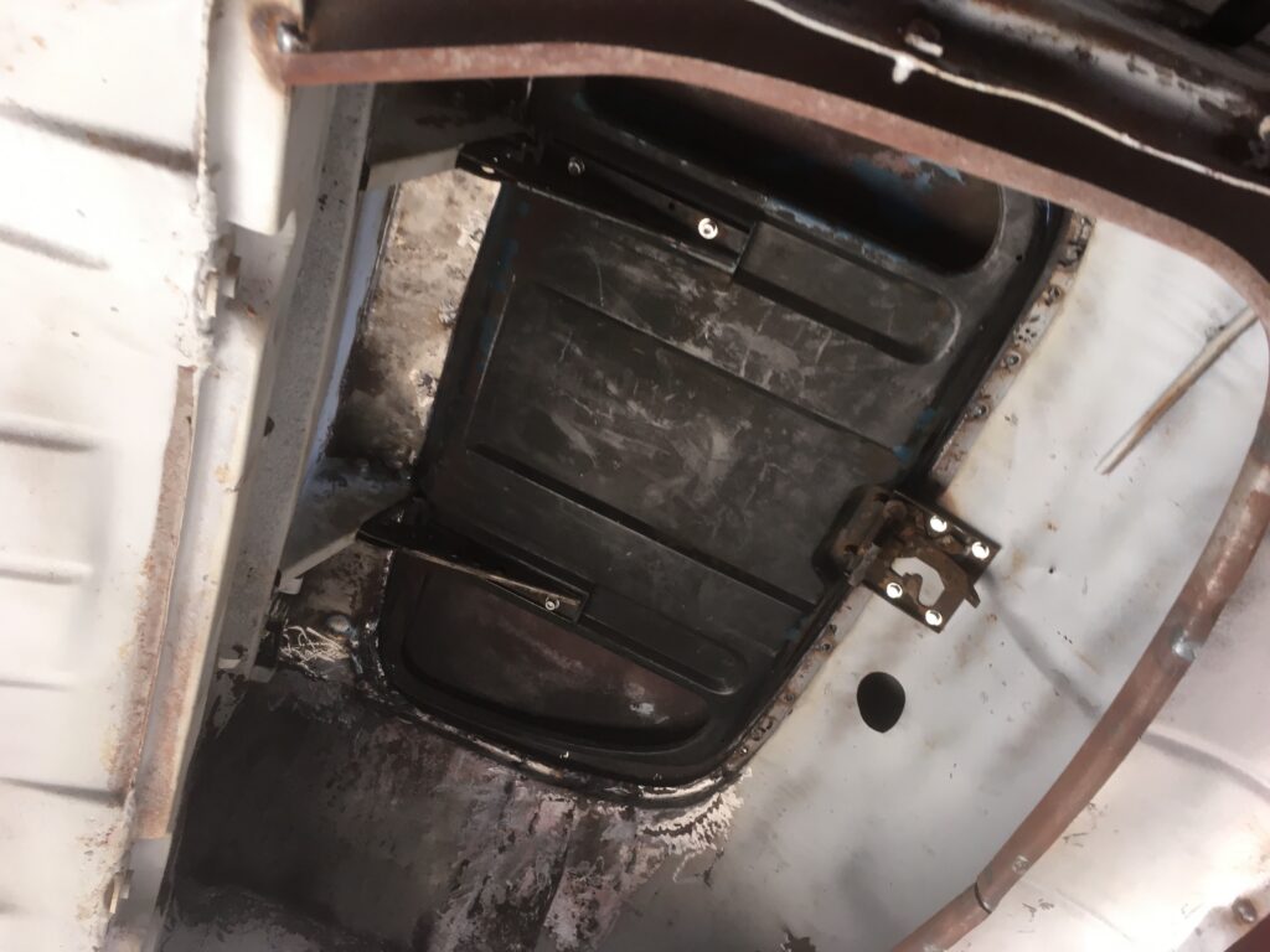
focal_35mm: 29
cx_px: 635
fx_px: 1064
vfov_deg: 48.2
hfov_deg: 61.7
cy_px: 476
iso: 32
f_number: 2.2
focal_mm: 4.15
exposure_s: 1/33
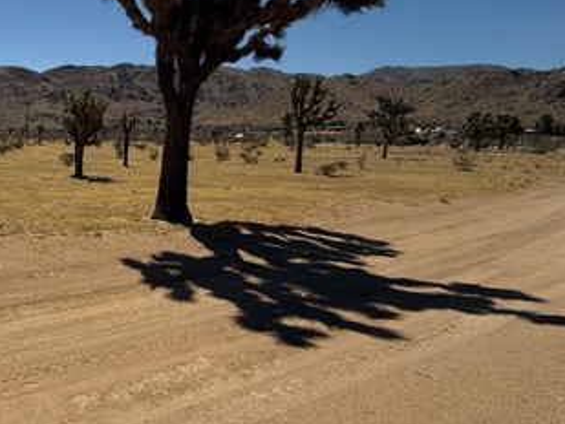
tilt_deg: -4.3
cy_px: 175
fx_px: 474
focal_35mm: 29
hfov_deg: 51.7
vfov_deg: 48.0
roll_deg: -1.0
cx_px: 24
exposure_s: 1/6173
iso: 64
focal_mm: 2.22
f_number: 2.2
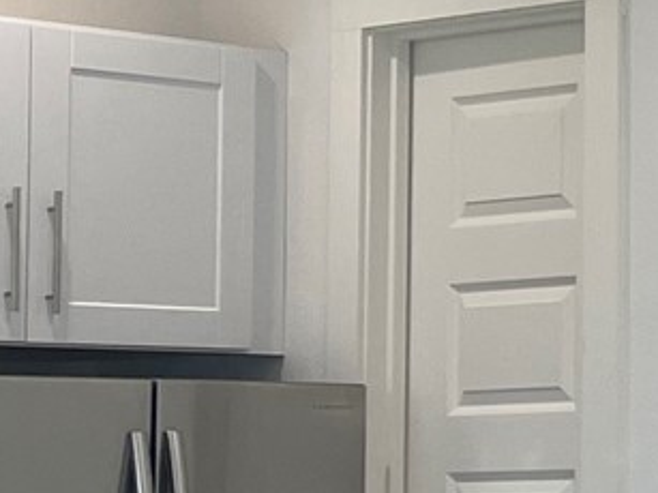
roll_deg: +0.8
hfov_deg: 10.1
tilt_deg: +2.3
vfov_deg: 8.9
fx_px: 3173
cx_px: 1663
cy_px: 272
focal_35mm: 167
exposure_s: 1/120
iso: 80
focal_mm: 5.1
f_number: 1.6
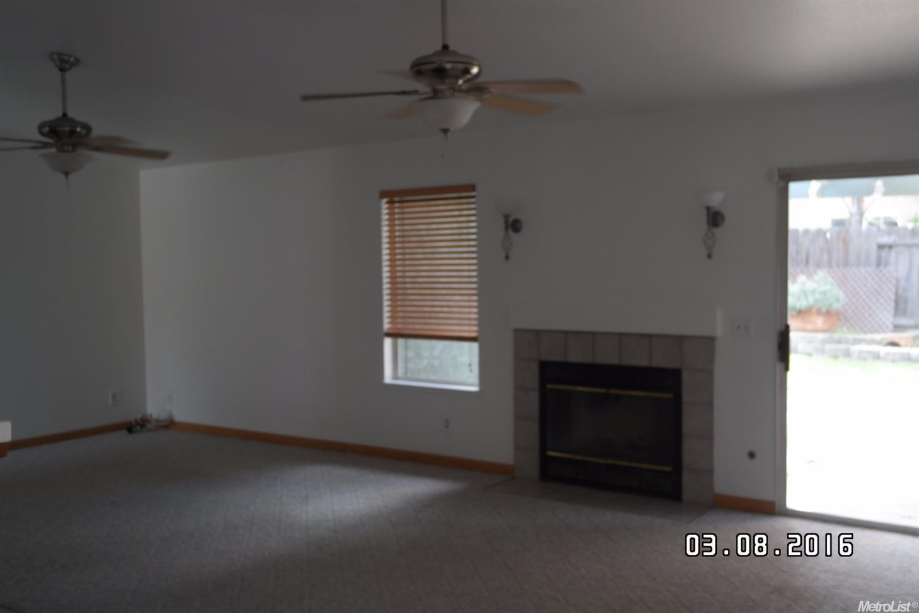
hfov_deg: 53.1
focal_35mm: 36
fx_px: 919
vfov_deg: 36.9
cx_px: 460
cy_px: 306
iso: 200
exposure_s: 1/50
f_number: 4
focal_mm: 24
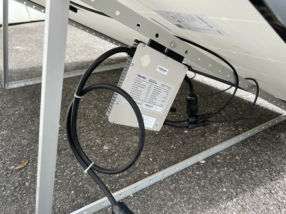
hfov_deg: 67.3
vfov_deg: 53.1
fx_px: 215
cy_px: 107
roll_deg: +3.5
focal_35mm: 26
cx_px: 143
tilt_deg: -26.9
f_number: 1.5
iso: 50
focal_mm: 5.7
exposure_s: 1/797
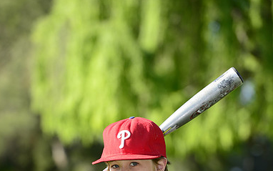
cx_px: 136
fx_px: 1838
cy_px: 192
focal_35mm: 247
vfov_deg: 5.3
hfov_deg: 8.5
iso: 200
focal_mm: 160
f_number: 5
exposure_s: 1/500
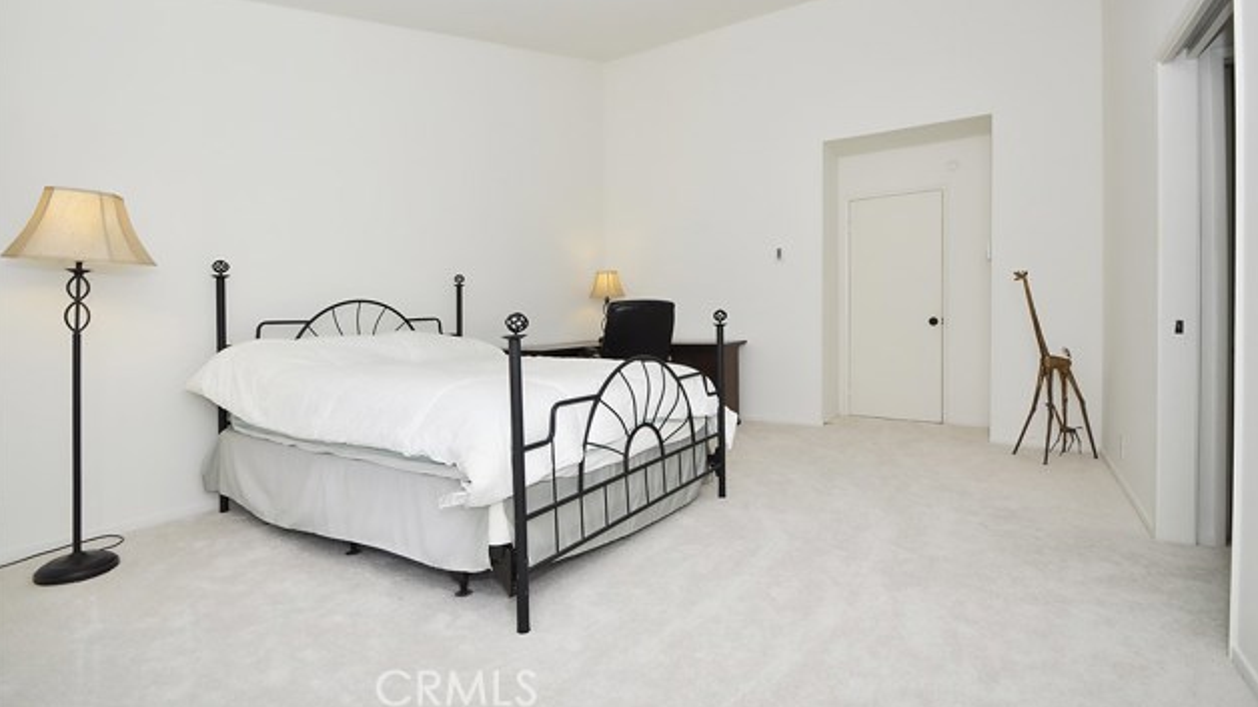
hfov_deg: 99.4
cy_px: 291
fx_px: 534
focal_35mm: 16
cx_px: 635
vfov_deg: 66.6
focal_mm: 10
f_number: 7.1
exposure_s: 1/160
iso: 250
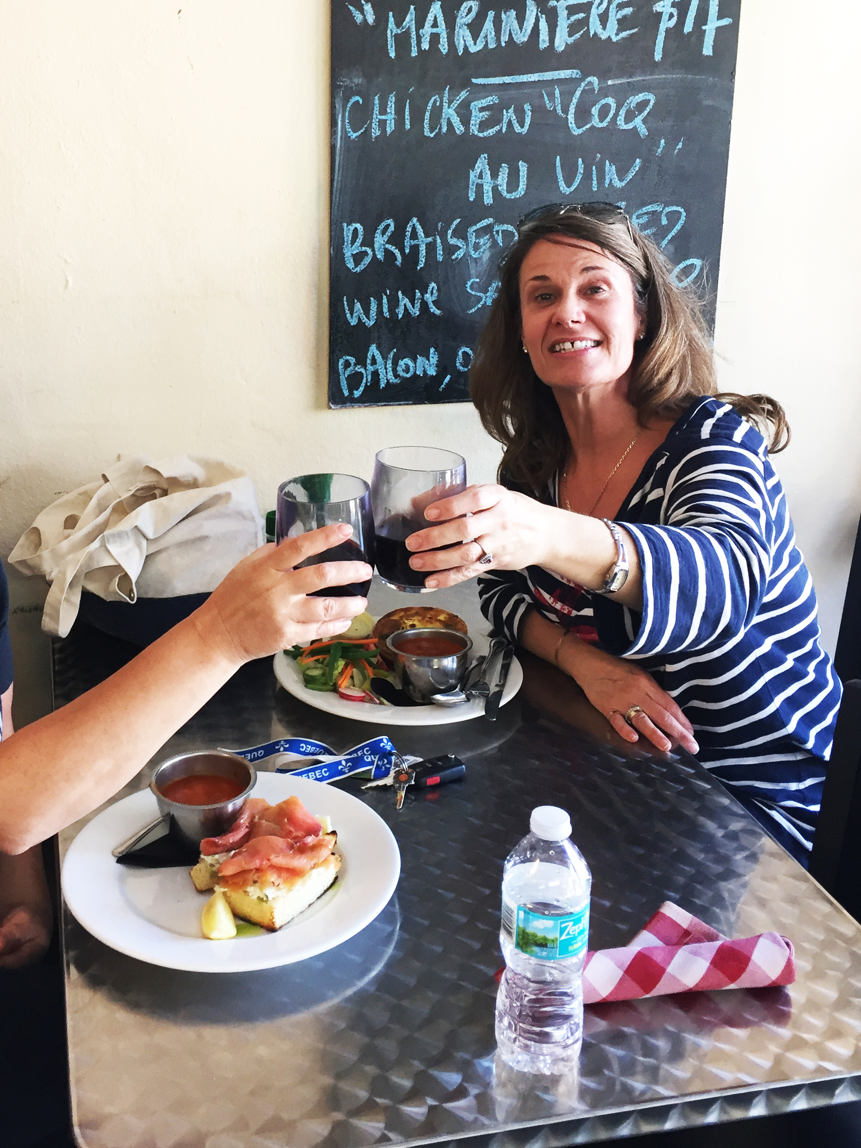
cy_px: 395
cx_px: 308
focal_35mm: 39
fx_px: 1294
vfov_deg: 47.2
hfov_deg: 36.5
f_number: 2.2
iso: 64
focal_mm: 4.15
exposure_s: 1/30
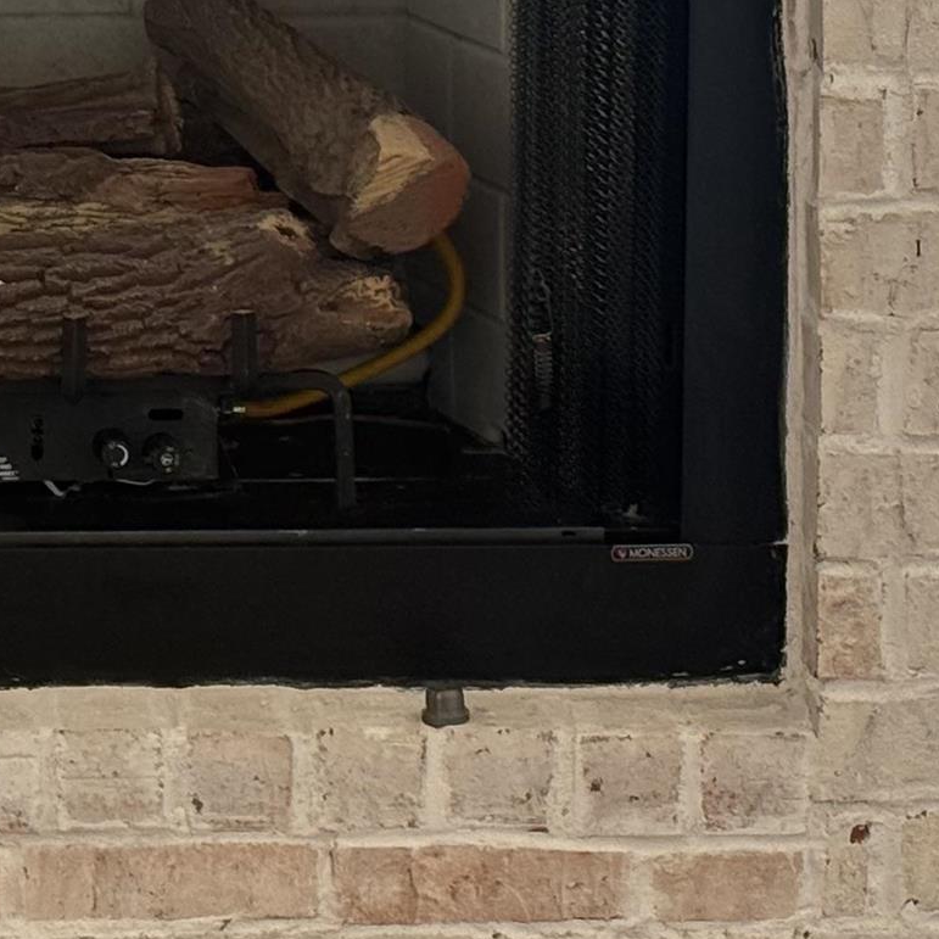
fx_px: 5187
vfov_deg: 10.3
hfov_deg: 10.3
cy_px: 114
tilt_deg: -9.9
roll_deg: -0.6
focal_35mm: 169
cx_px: 26
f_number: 1.78
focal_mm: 6.76
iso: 100
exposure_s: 1/242
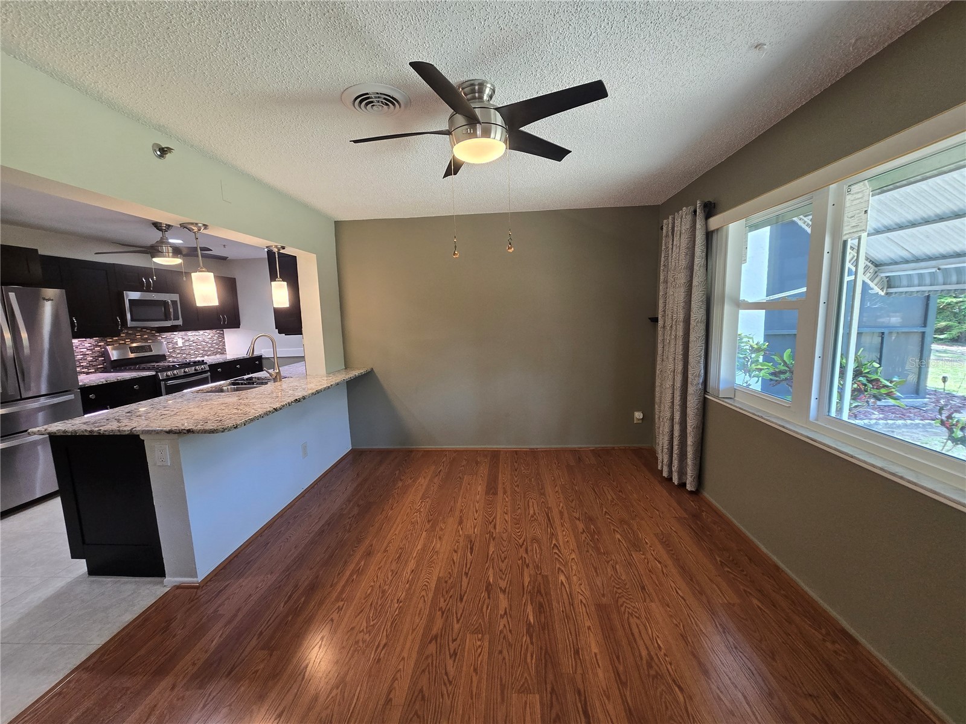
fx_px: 363
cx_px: 483
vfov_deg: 89.9
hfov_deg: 106.2
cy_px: 362
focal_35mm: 13
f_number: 2.2
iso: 200
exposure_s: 1/60
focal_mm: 2.2
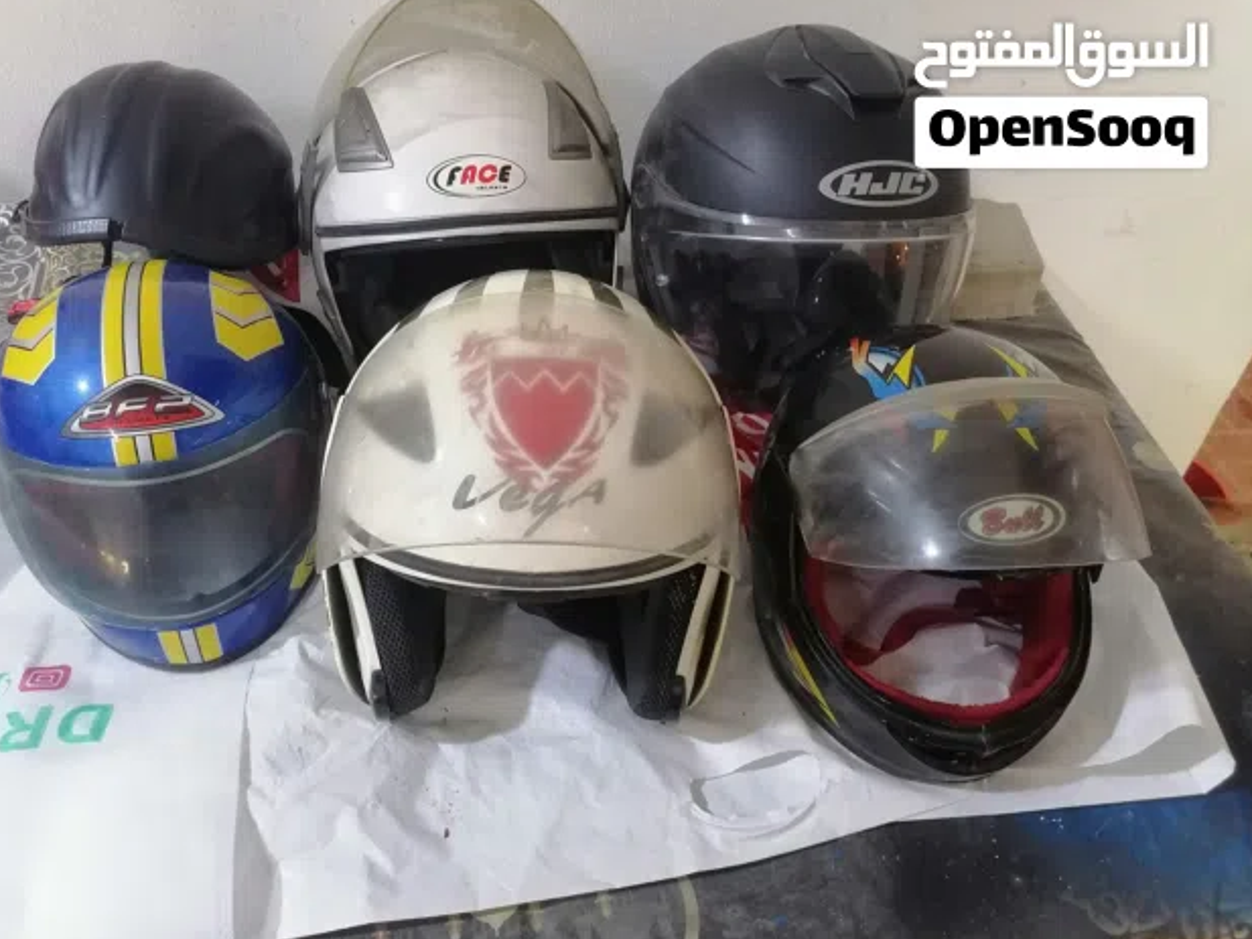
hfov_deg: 63.4
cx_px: 609
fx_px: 1013
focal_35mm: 28
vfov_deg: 49.8
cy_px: 460
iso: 320
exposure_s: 1/25
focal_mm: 5.3
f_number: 1.8
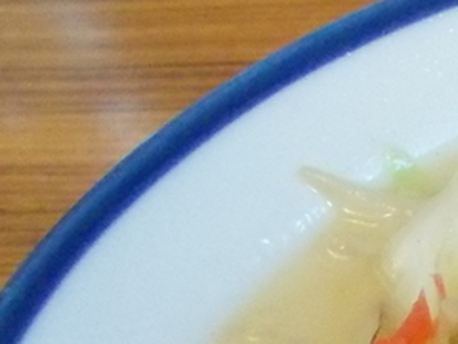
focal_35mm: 150
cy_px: 692
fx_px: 1985
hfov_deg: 12.3
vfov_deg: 9.3
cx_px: 777
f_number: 3.4
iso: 800
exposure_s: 1/50
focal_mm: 5.3
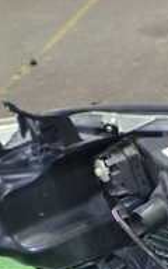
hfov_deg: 12.0
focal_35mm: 106
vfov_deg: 19.3
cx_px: 217
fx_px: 777
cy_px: 245
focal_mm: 5.79
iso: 400
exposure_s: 1/30
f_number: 2.4
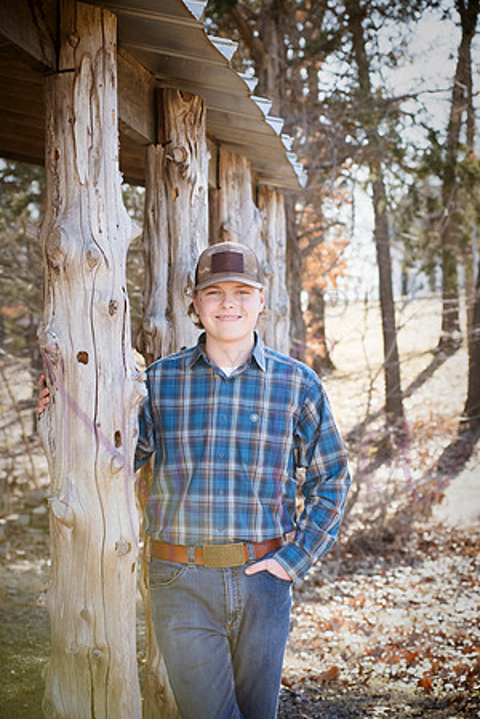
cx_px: 240
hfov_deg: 17.1
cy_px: 360
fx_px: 1600
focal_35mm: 80
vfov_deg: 25.4
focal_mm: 80
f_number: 6.3
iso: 800
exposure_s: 1/800
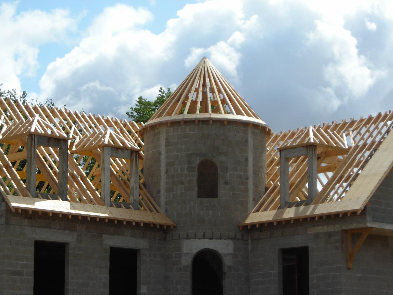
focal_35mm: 116
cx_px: 196
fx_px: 1317
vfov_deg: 12.8
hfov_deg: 17.0
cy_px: 148
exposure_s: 1/370
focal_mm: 19.2
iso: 50
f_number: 5.3
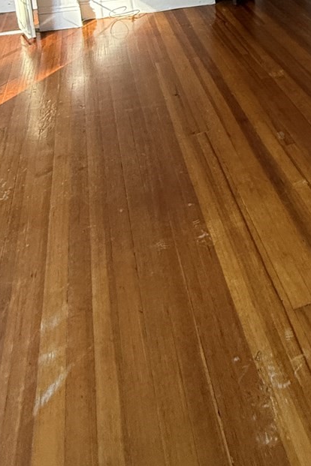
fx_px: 466
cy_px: -24
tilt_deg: -14.9
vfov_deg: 43.5
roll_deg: +0.7
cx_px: 260
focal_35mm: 36
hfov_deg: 35.4
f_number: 2.2
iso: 400
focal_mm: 2.22
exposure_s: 1/75
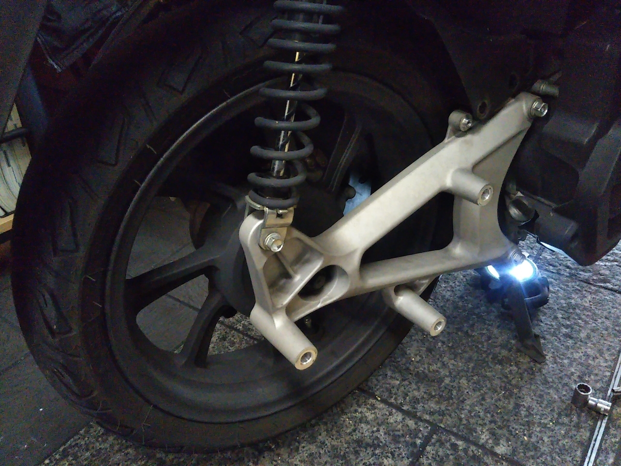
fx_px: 538
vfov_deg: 46.8
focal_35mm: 30
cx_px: 310
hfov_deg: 60.0
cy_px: 233
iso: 836
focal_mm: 4
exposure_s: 1/23
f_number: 2.2
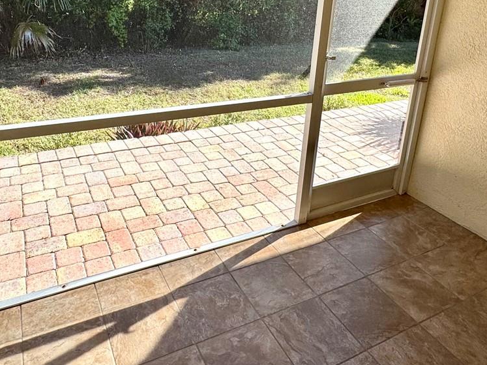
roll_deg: -3.3
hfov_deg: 59.9
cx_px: 229
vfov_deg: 44.6
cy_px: 75
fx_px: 422
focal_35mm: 30
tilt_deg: -15.4
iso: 40
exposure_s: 1/713
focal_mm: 2.22
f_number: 2.2
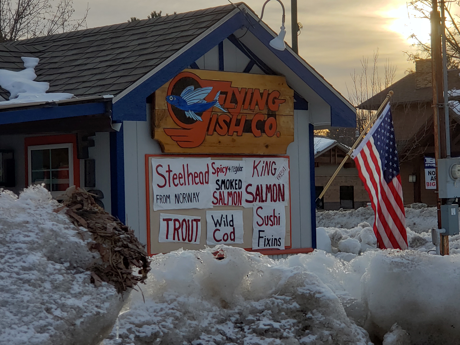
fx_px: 691
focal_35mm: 52
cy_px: 172
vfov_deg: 28.0
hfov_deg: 36.8
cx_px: 230
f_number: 2.4
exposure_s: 1/379
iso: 32
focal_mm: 6
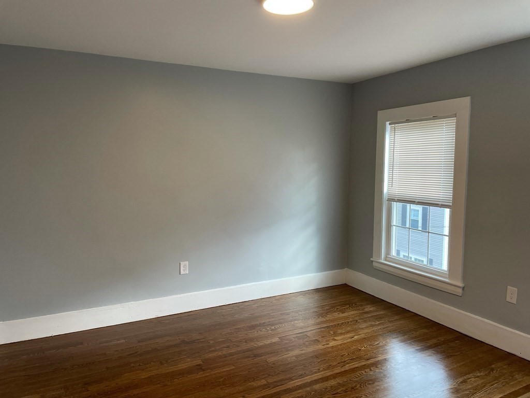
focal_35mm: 26
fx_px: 398
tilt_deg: -3.5
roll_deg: +0.2
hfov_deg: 67.3
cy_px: 199
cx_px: 265
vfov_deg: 53.1
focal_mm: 4.2
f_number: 1.6
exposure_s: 1/120
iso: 100
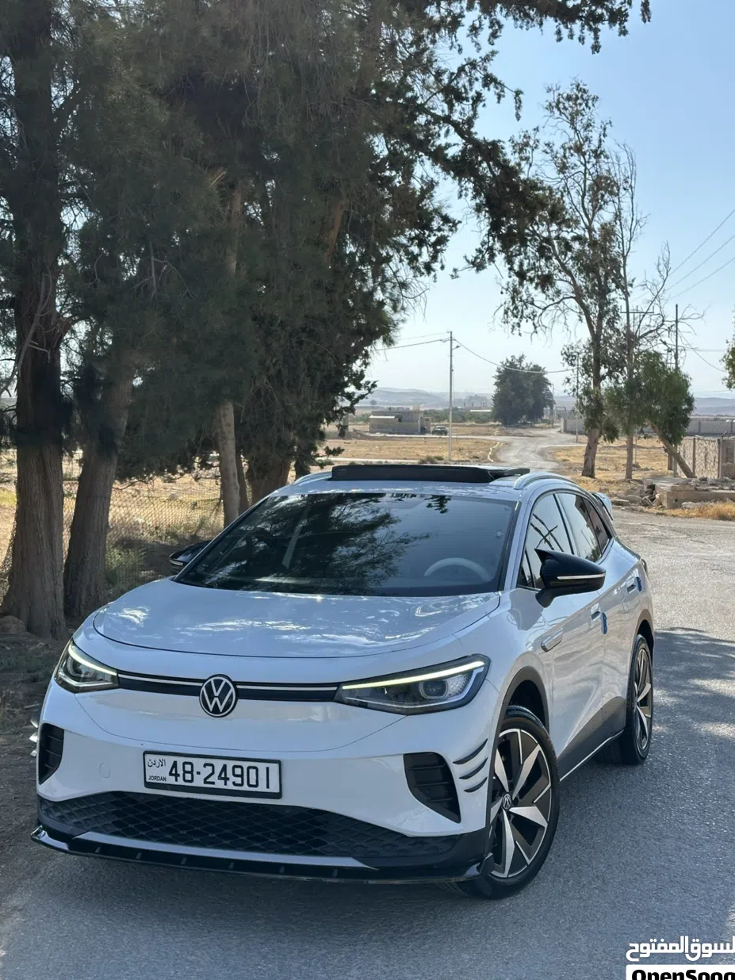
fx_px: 1500
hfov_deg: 27.5
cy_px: 471
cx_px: 354
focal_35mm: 53
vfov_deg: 36.2
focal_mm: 6.86
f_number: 1.78
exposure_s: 1/3058
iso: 64
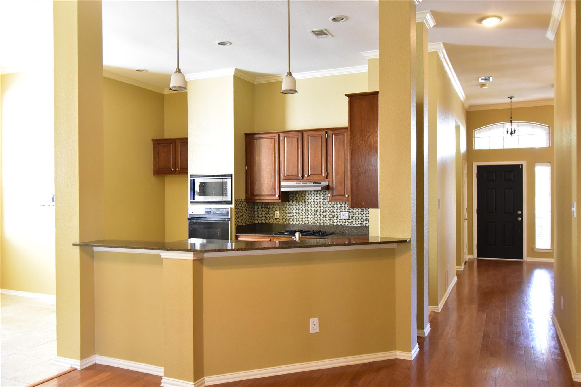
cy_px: 194
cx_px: 290
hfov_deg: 61.9
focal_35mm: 30
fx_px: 484
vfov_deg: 43.6
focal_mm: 20
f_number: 8
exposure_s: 1/30
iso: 3600
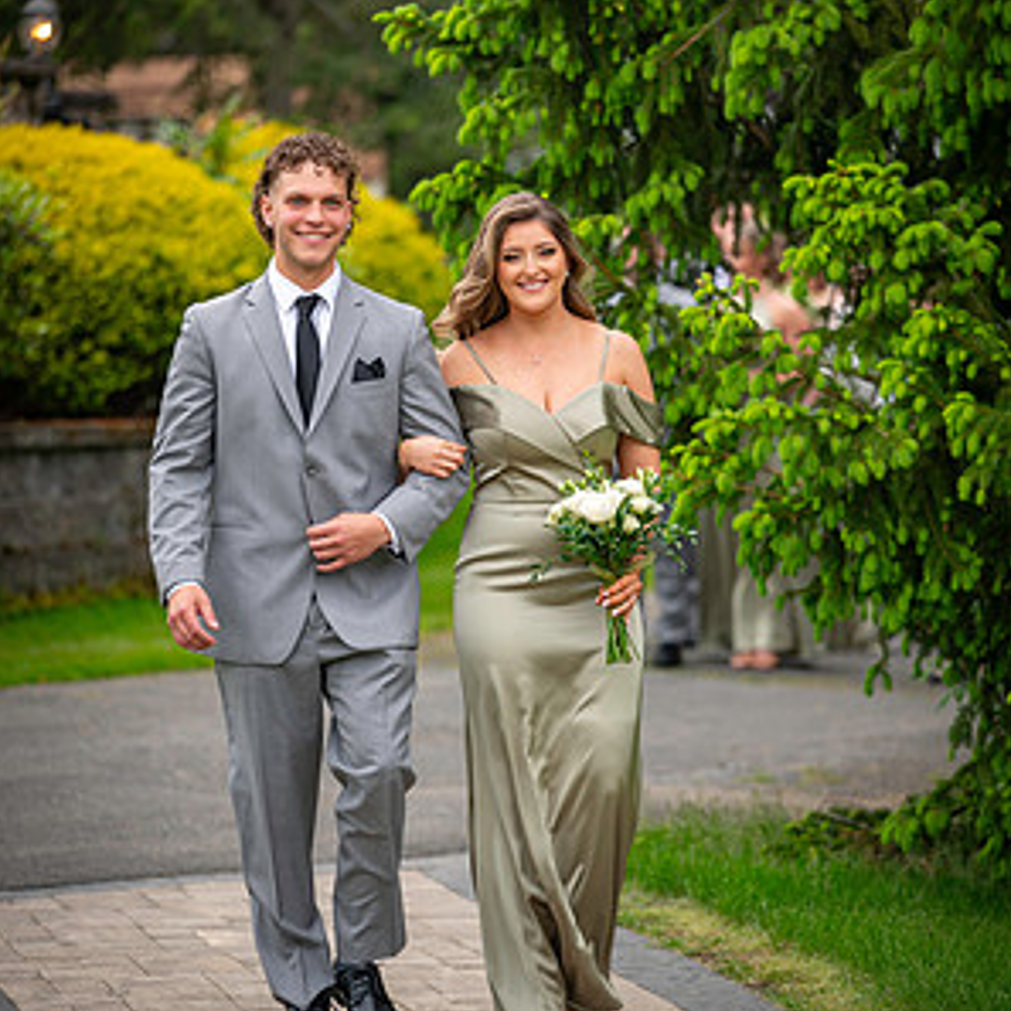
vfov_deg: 9.1
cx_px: 507
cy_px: 439
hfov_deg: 9.1
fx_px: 6377
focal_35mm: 193
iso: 100
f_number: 2.8
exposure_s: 1/320
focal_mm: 150
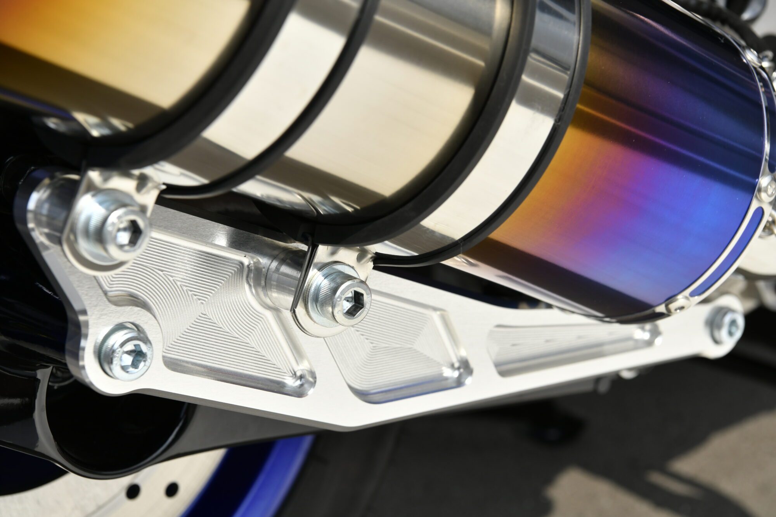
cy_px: 258
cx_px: 388
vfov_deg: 19.5
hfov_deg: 28.8
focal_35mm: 70
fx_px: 1509
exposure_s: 1/1250
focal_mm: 70
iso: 500
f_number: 10
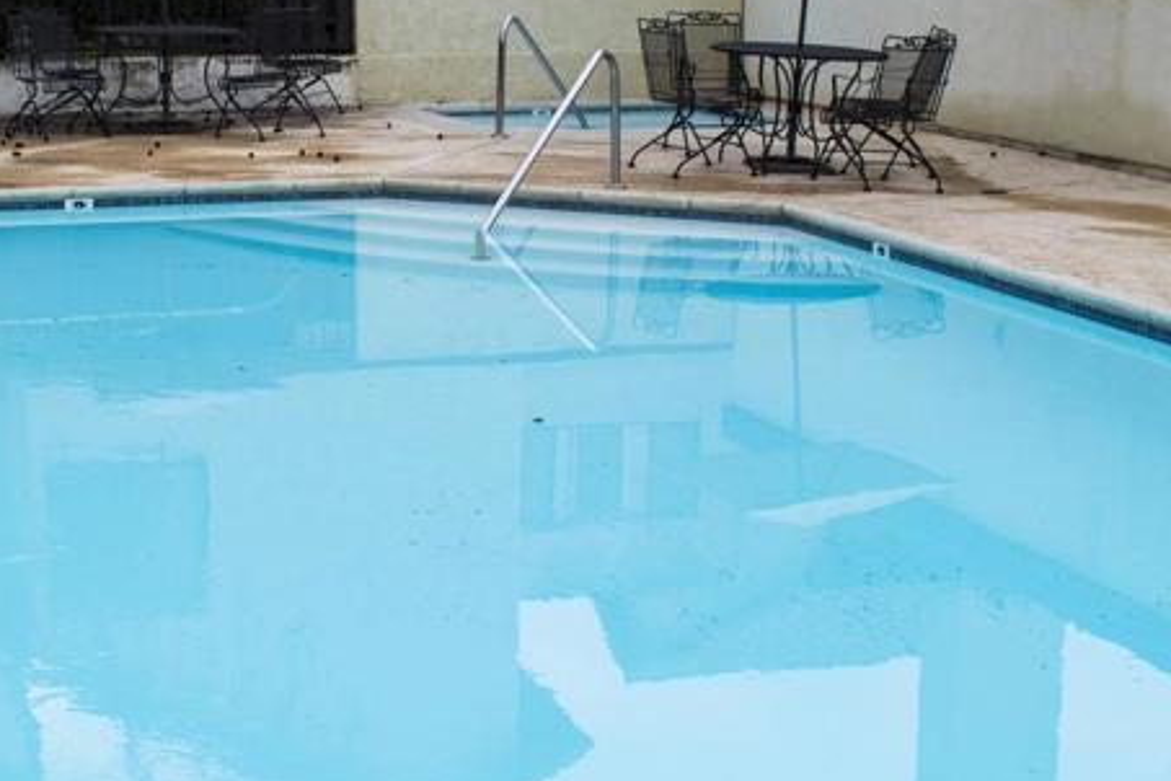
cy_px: 270
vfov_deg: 22.2
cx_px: 346
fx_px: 1984
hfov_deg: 32.5
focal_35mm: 61
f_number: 6.3
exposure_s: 1/160
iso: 100
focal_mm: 18
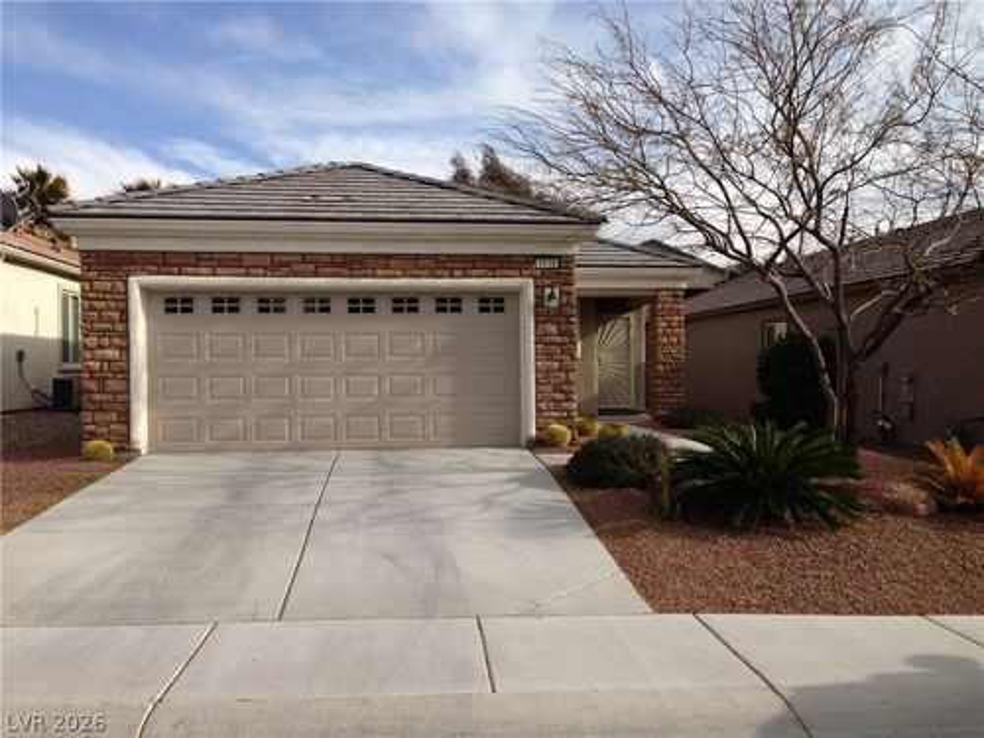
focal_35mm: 33
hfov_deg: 55.4
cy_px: 369
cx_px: 492
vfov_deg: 42.9
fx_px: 938
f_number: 2.4
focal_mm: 4.13
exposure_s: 1/1364
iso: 50
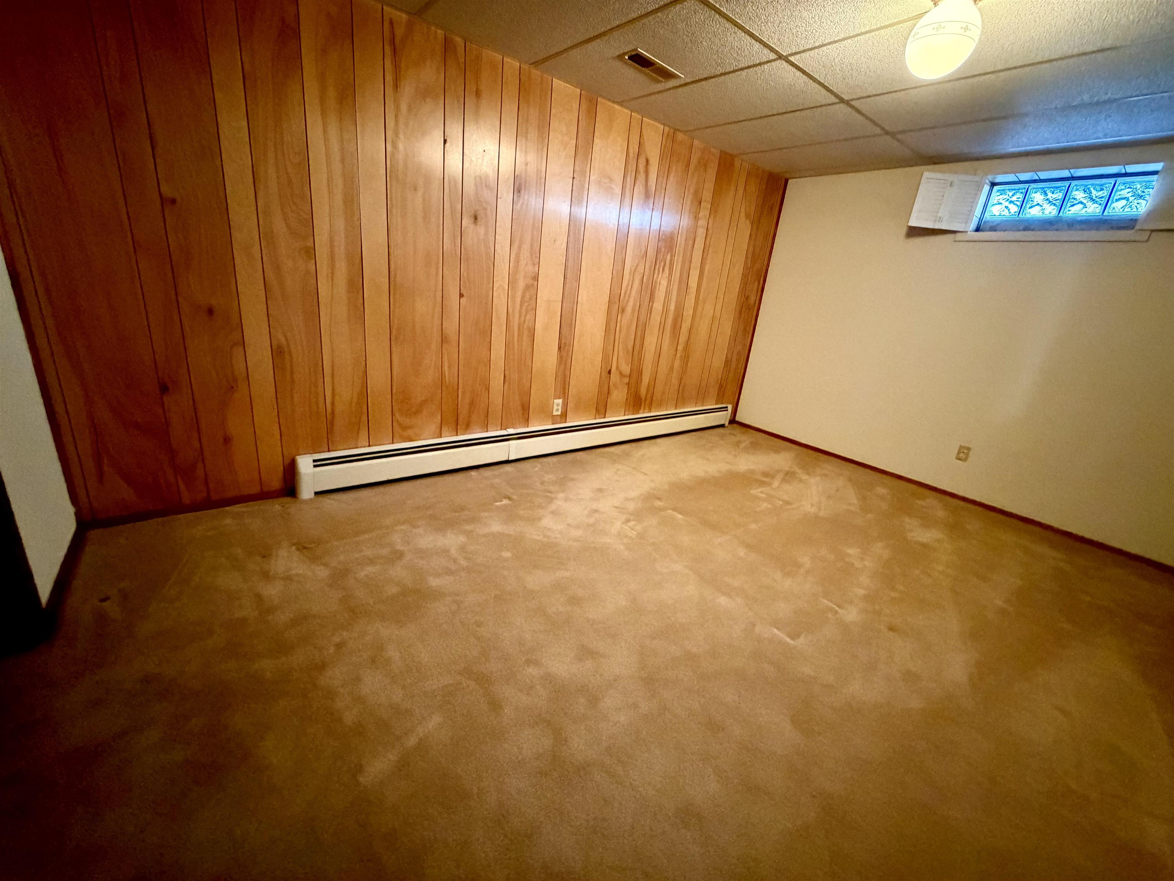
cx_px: 587
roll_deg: -6.3
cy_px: 440
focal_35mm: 14
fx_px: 475
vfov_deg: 85.7
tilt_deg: -18.6
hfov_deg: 102.1
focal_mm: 2.22
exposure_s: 1/40
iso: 1000
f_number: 2.2
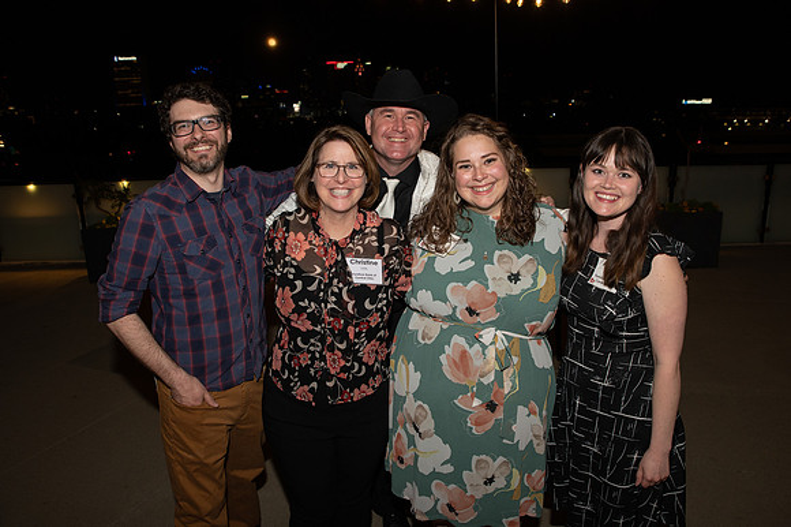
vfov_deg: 49.6
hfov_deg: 69.5
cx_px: 404
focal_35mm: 26
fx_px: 570
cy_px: 247
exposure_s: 1/100
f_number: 4.5
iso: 1250
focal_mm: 24
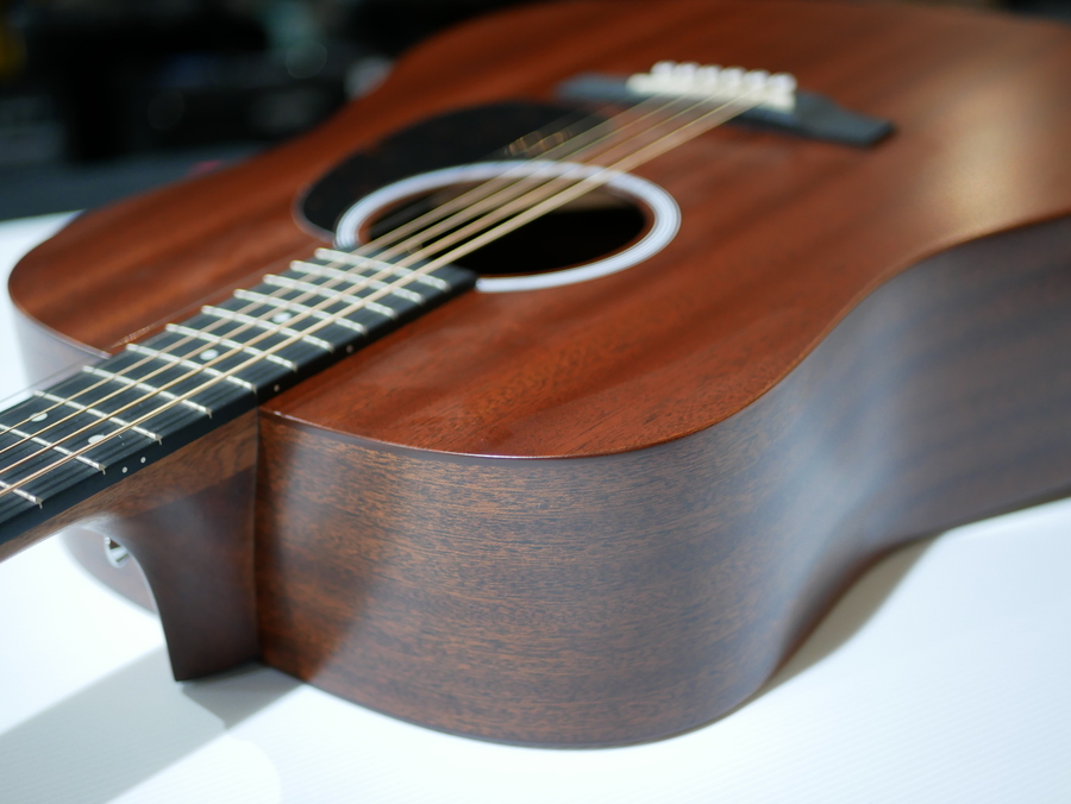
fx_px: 1548
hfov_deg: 38.2
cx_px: 536
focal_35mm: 50
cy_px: 402
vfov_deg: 29.1
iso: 640
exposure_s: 1/60
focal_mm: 25
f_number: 1.7
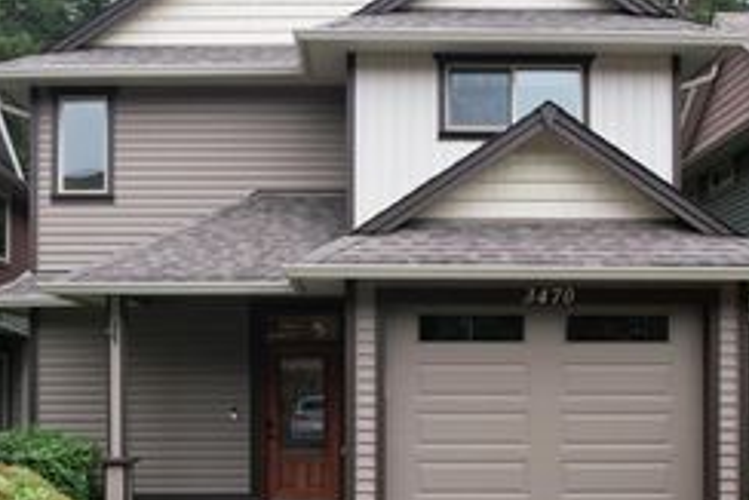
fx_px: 937
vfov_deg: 29.4
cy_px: 385
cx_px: 365
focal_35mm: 45
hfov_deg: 43.6
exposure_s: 1/250
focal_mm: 8.38
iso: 130
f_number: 2.8
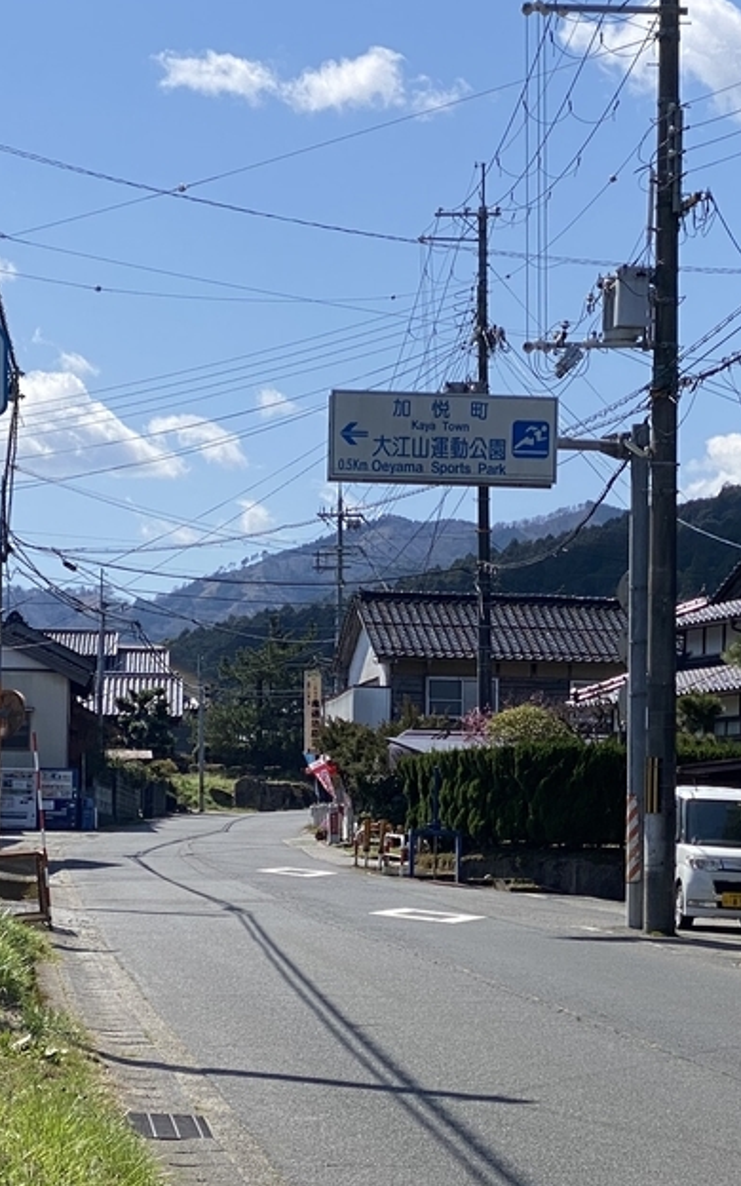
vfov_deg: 19.6
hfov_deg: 12.3
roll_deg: -1.5
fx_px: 3425
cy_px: 768
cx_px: 446
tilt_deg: +0.8
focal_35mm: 106
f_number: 2
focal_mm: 6
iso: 20
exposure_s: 1/2283
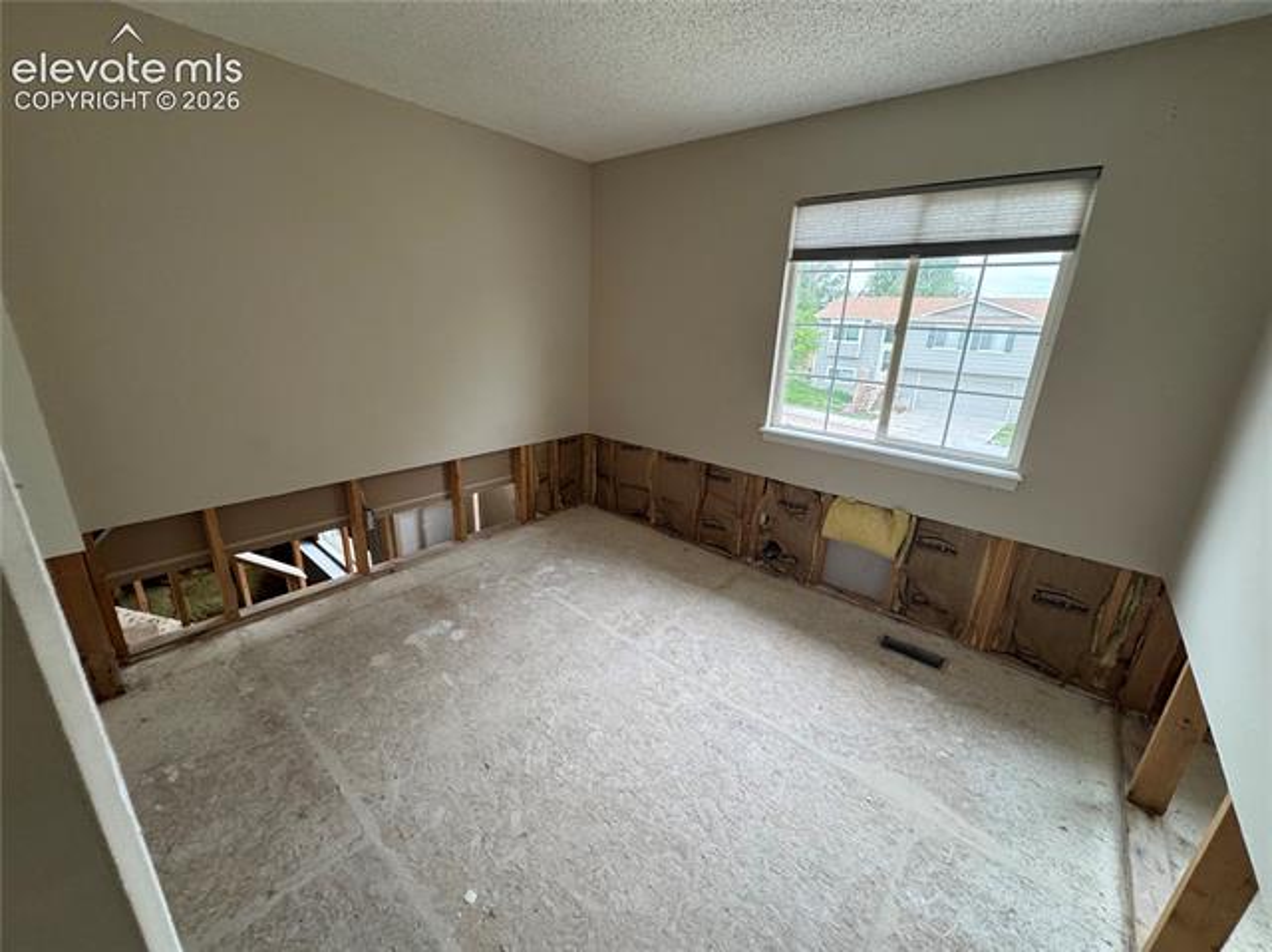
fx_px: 514
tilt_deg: -18.4
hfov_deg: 102.1
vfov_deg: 85.6
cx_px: 636
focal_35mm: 14
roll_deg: -2.2
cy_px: 476
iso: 250
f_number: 2.2
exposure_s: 1/60
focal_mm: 2.22
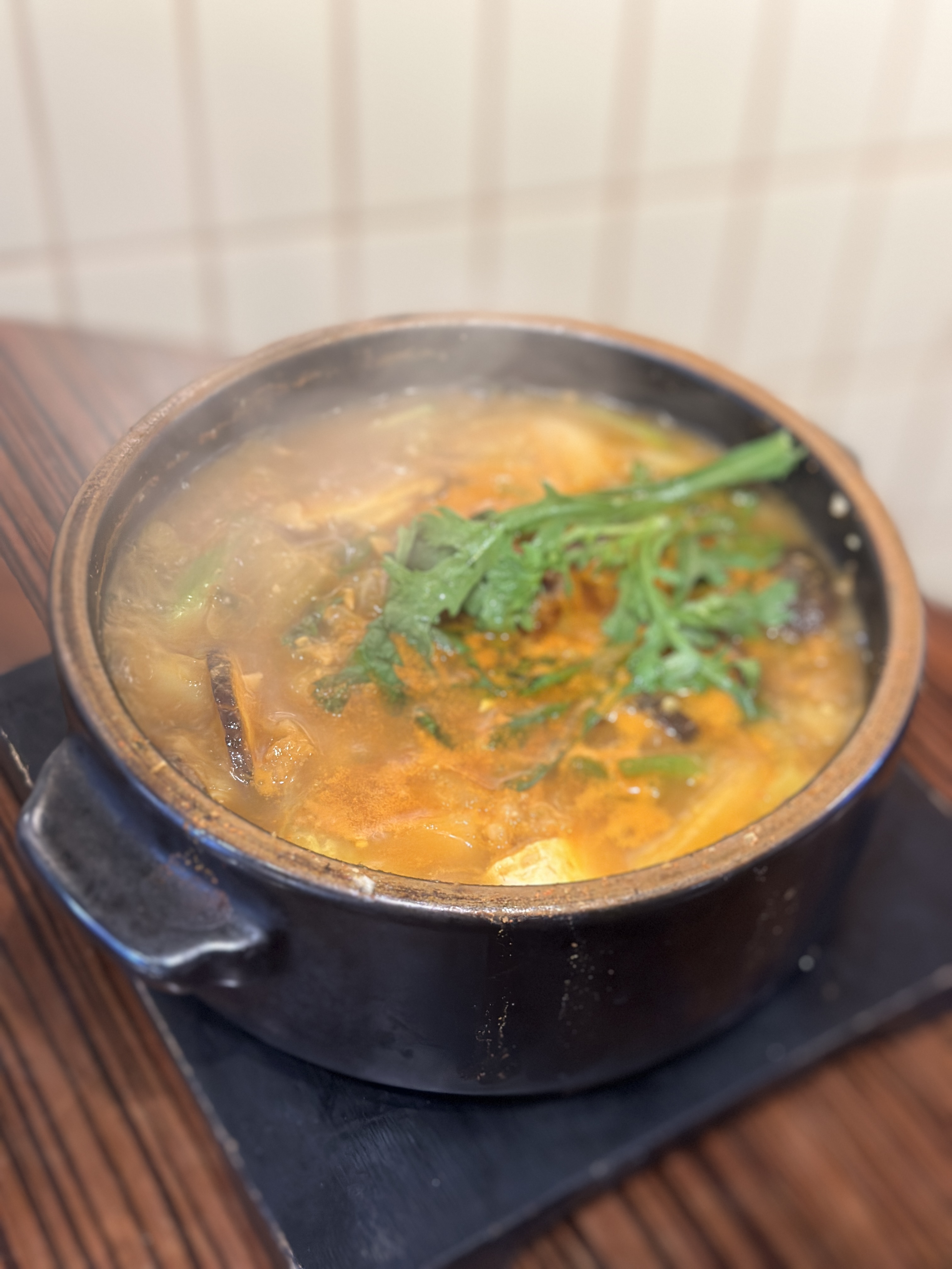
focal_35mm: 48
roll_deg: -2.3
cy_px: 634
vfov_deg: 39.7
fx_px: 1760
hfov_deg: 30.3
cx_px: 476
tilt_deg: -44.5
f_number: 1.78
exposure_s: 1/40
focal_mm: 6.86
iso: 250
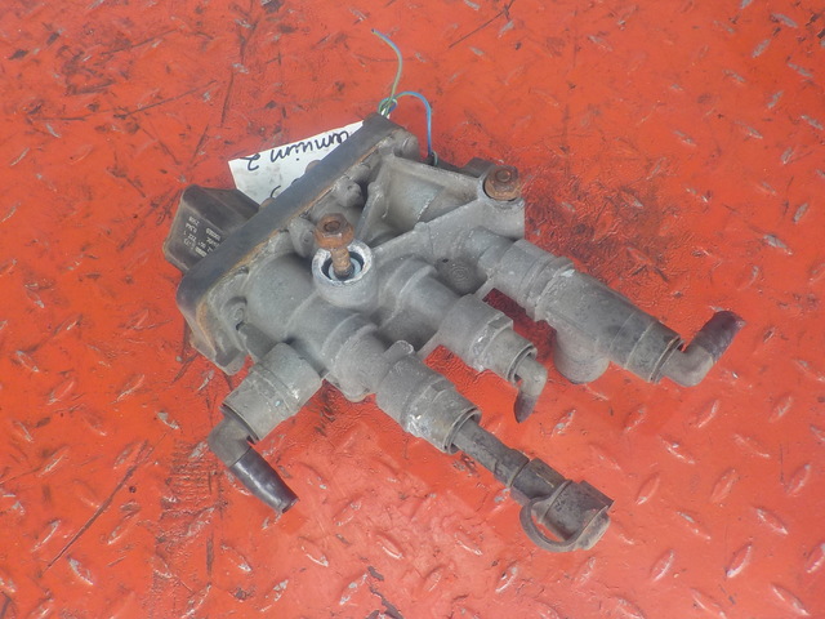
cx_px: 412
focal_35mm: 30
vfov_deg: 46.8
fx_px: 715
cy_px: 310
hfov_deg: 60.0
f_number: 3.3
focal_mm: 4.1
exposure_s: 1/60
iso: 125
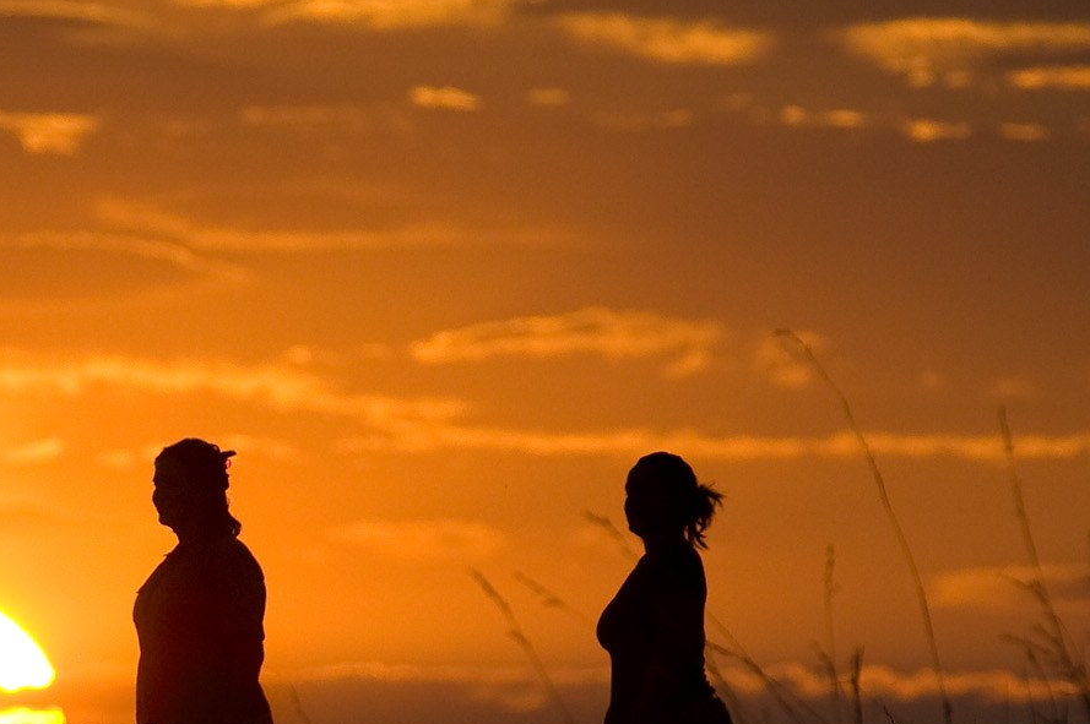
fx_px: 25712
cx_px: 61
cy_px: 621
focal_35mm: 850
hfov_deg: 2.4
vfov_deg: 1.6
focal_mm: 300
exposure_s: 1/1250
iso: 200
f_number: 5
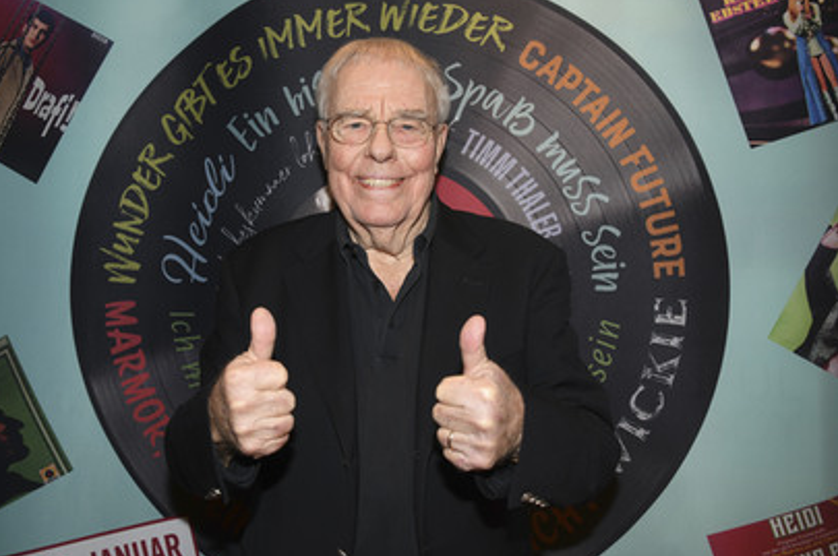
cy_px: 281
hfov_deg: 49.5
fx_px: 907
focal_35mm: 39
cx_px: 373
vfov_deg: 34.1
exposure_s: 1/80
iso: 500
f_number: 6.3
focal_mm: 35
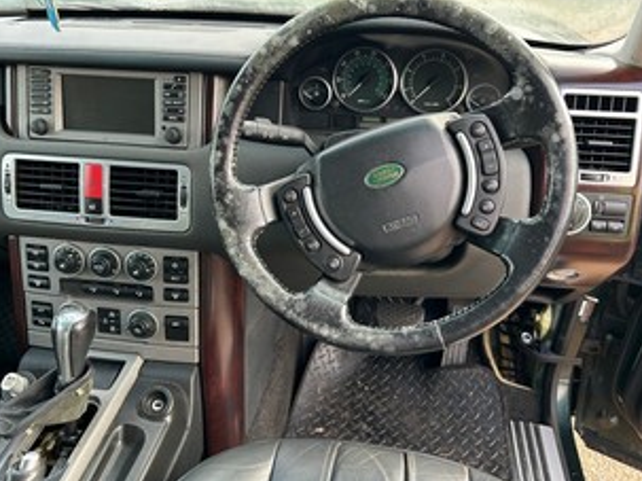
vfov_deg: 46.7
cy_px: 225
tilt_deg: -30.9
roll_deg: +2.1
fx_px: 556
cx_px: 337
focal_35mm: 30
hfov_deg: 60.0
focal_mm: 5.7
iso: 80
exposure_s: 1/121
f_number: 1.5
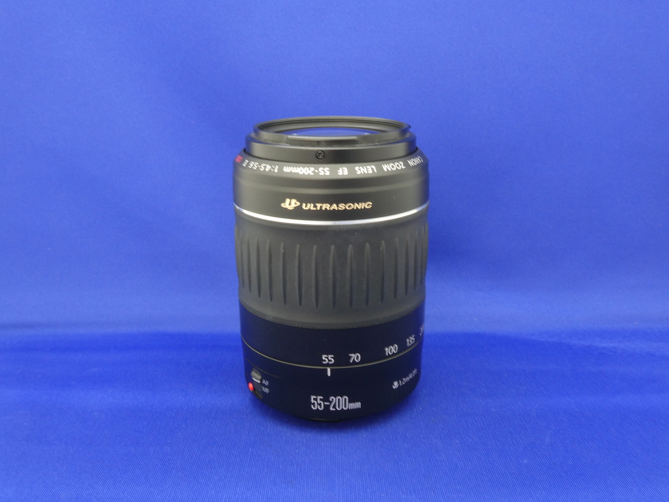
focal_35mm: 33
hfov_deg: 55.4
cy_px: 251
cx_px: 334
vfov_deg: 42.9
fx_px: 638
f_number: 8
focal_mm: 5.8
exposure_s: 1
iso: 200
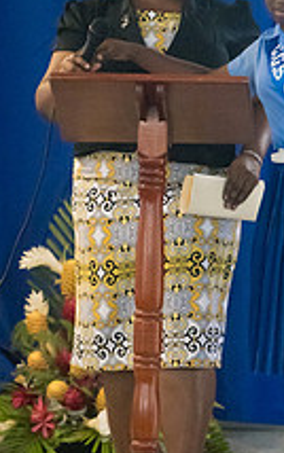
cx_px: 214
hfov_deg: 3.1
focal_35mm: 428
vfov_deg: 4.9
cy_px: 180
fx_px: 5293
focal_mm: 200
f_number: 6.3
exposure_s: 1/200
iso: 25600
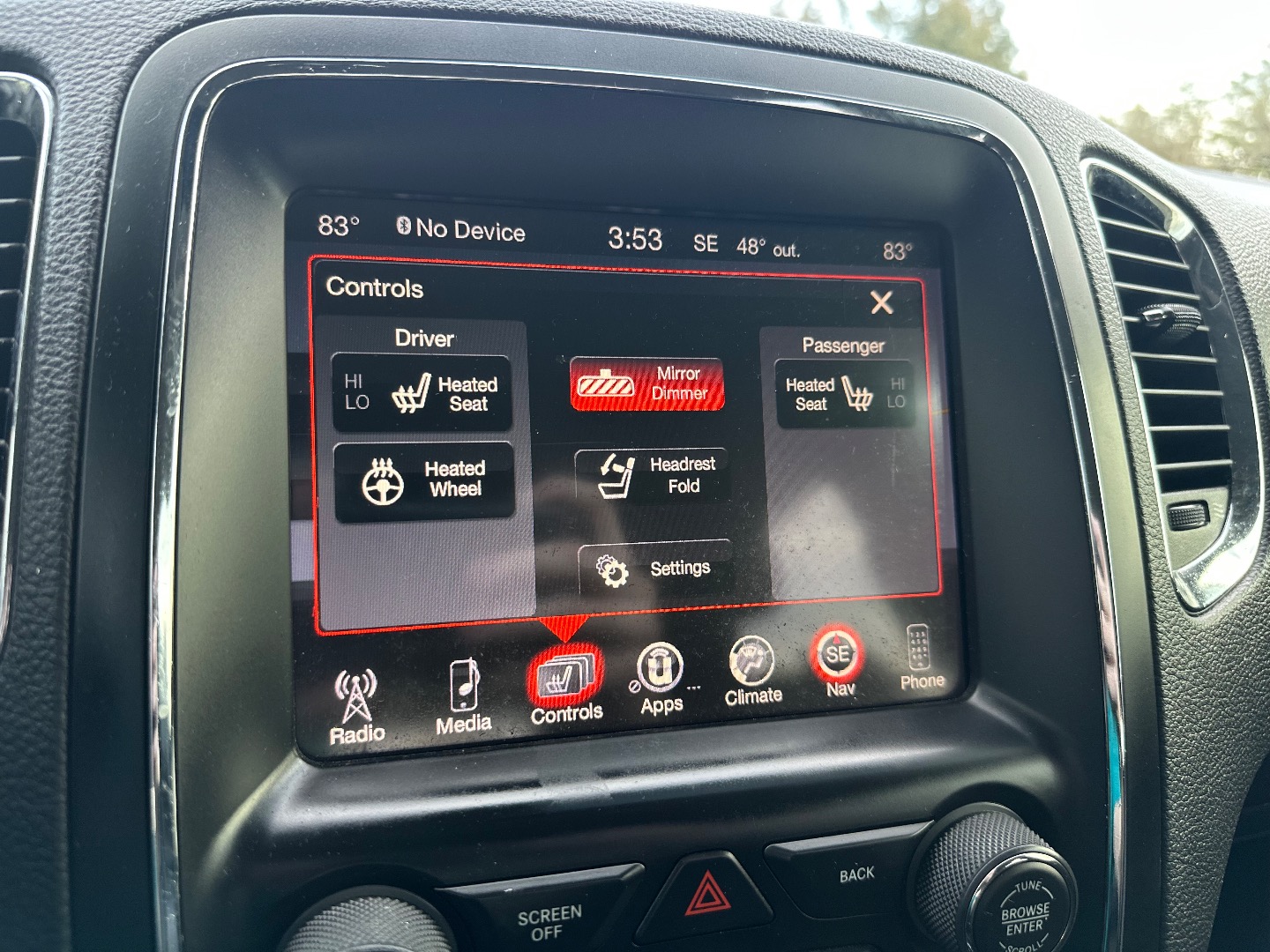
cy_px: 476
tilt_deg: -18.3
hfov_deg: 71.6
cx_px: 635
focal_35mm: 24
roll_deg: -2.4
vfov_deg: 56.8
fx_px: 881
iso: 200
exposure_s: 1/121
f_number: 1.78
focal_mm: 6.86
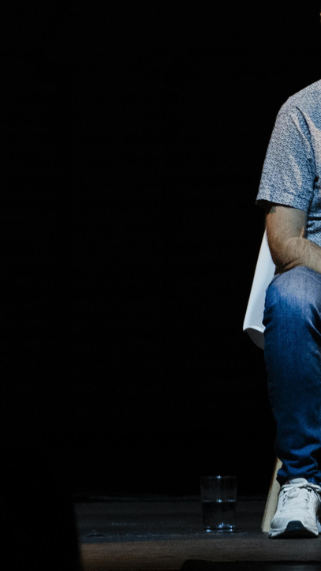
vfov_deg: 4.0
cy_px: 58
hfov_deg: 2.3
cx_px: 401
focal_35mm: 536
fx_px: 8106
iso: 5000
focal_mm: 185
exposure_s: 1/200
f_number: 4.5
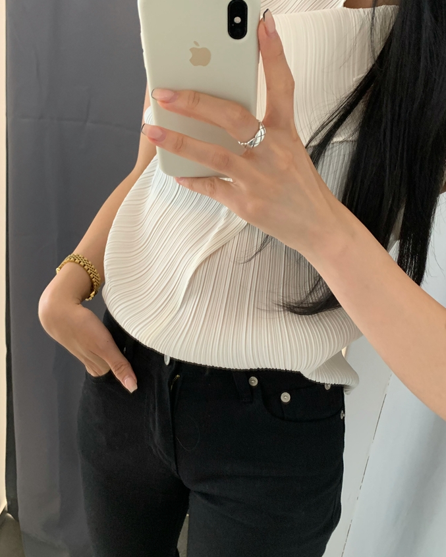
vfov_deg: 55.5
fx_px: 528
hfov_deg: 45.7
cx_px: 198
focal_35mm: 32
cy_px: 249
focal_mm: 4.25
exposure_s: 1/60
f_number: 1.8
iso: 250
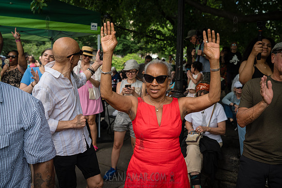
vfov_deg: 37.8
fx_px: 274
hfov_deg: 54.5
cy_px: 94
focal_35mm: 35
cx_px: 141
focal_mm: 35
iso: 640
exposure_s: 1/800
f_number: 4
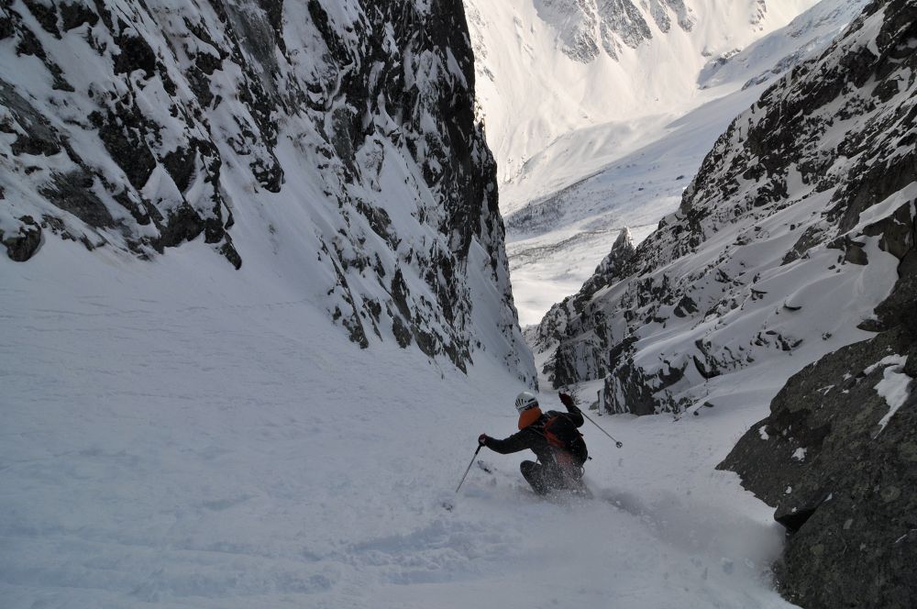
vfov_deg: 71.9
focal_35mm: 16
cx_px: 458
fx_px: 420
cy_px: 304
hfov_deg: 95.1
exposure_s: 1/320
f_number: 13
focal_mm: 11
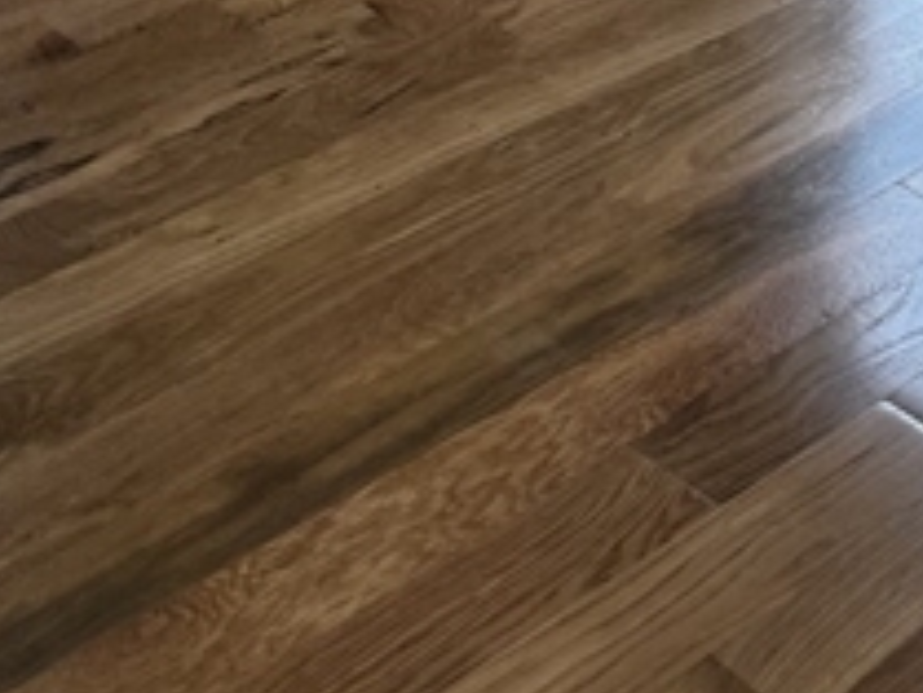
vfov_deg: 14.2
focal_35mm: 88
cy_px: -667
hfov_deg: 22.2
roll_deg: -1.5
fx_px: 2348
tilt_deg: -14.2
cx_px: 309
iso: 80
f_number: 1.78
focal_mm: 6.76
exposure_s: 1/120
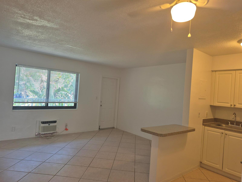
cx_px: 121
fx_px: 161
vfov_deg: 58.9
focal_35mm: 23
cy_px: 91
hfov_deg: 73.9
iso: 40
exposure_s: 1/120
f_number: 1.8
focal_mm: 5.4
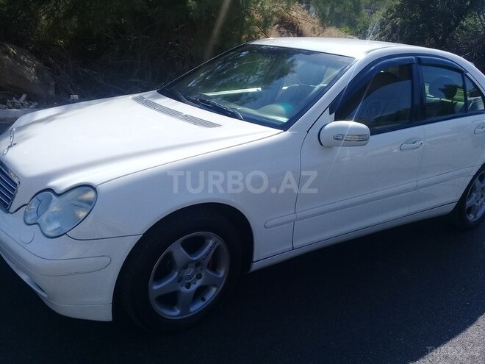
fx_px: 434
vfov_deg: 45.4
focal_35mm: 31
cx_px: 242
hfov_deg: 58.4
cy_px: 182
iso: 50
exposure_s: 1/1205
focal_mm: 3.3
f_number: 2.2
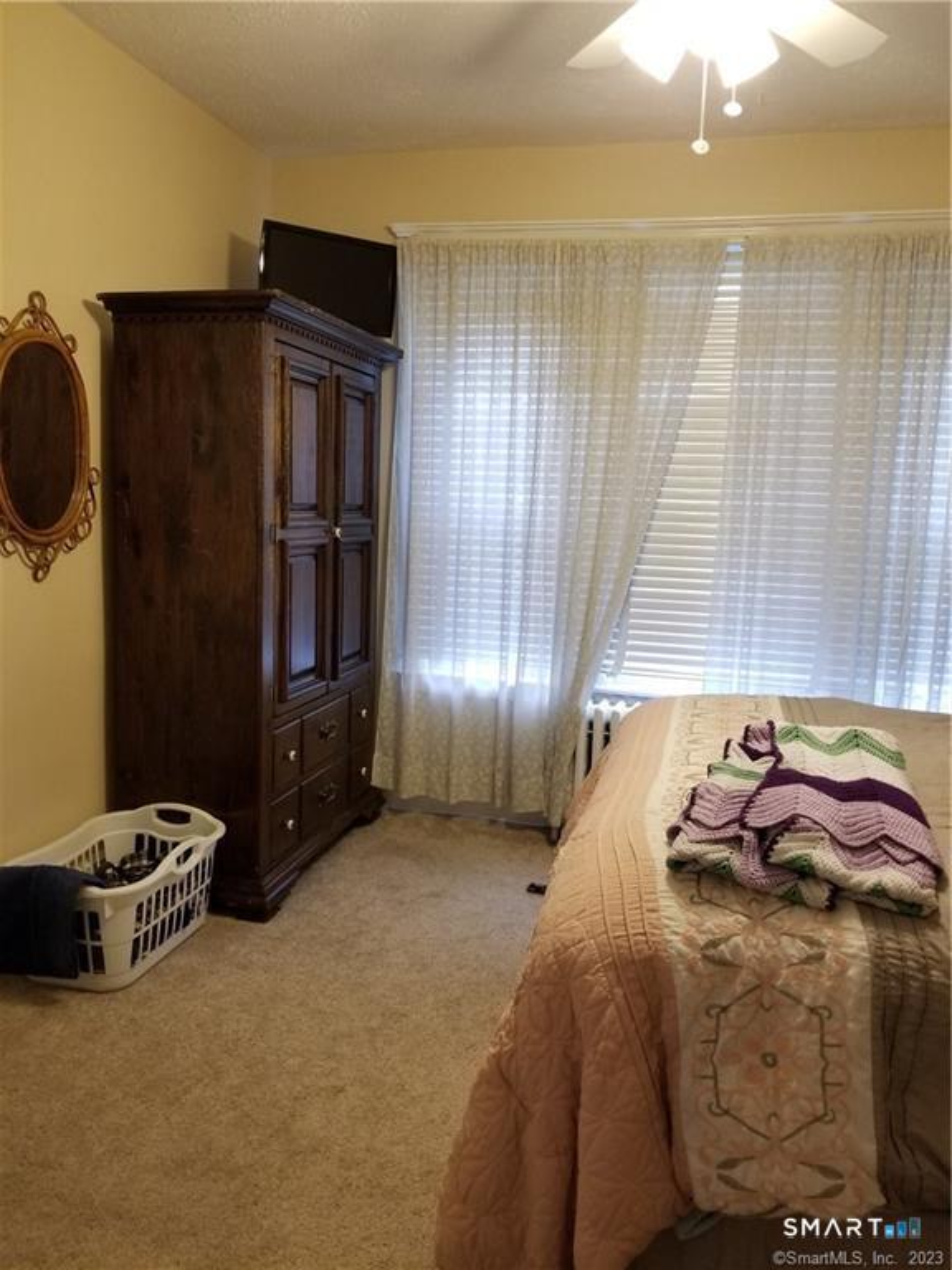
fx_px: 953
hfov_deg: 53.1
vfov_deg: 67.3
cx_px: 476
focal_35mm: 26
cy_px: 635
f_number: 1.7
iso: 160
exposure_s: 1/40
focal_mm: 4.25
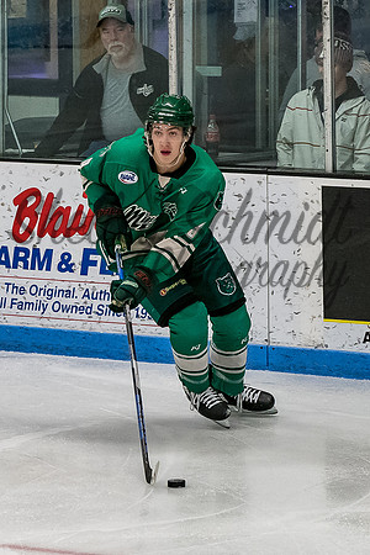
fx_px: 4322
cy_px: 254
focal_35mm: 280
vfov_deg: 7.3
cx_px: 184
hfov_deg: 4.9
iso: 2000
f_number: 4
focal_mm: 82
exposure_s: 1/800
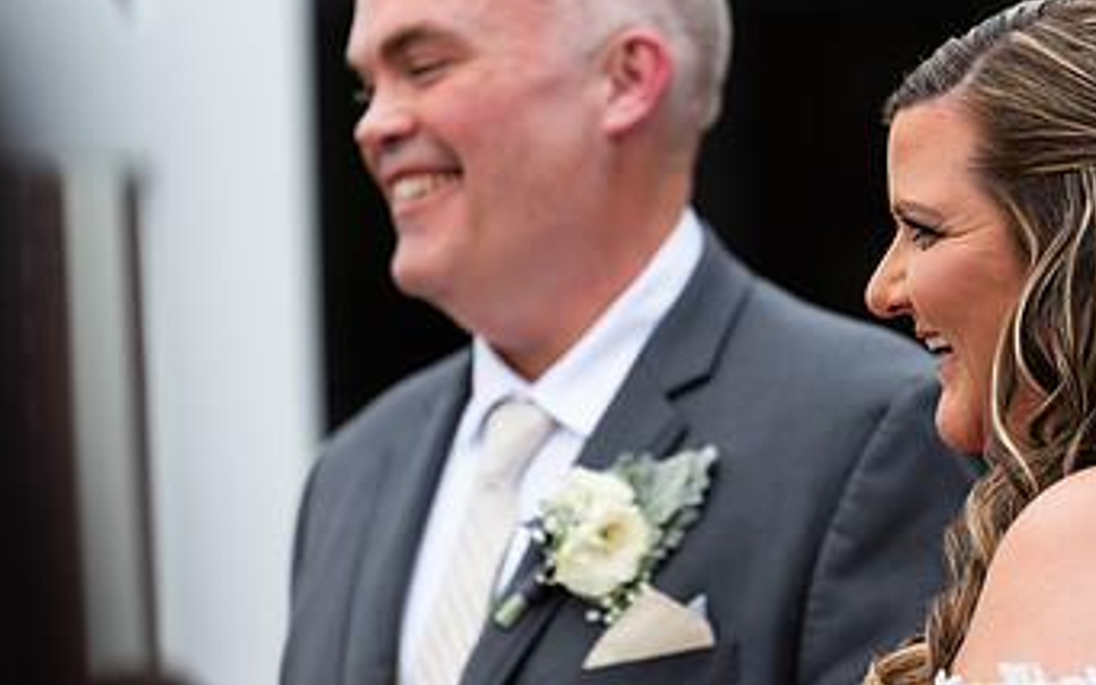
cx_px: 768
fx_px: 10363
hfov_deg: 6.1
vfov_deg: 3.8
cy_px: 333
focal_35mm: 347
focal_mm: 200
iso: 64
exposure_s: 1/640
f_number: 2.8
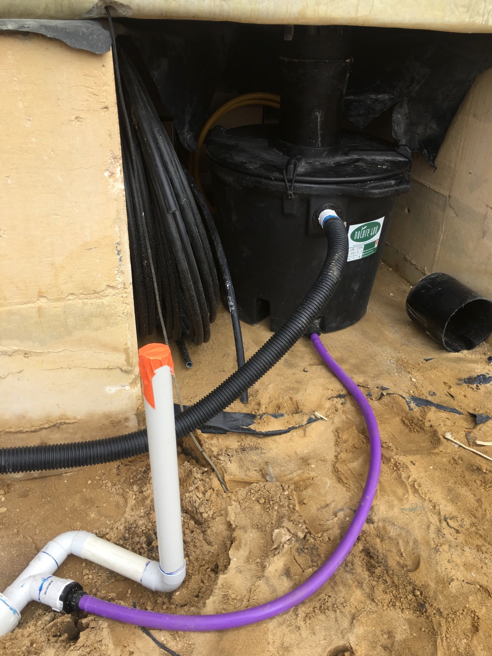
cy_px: 328
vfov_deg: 61.7
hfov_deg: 48.2
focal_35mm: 29
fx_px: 550
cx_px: 246
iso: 25
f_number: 2.2
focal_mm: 4.15
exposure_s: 1/427
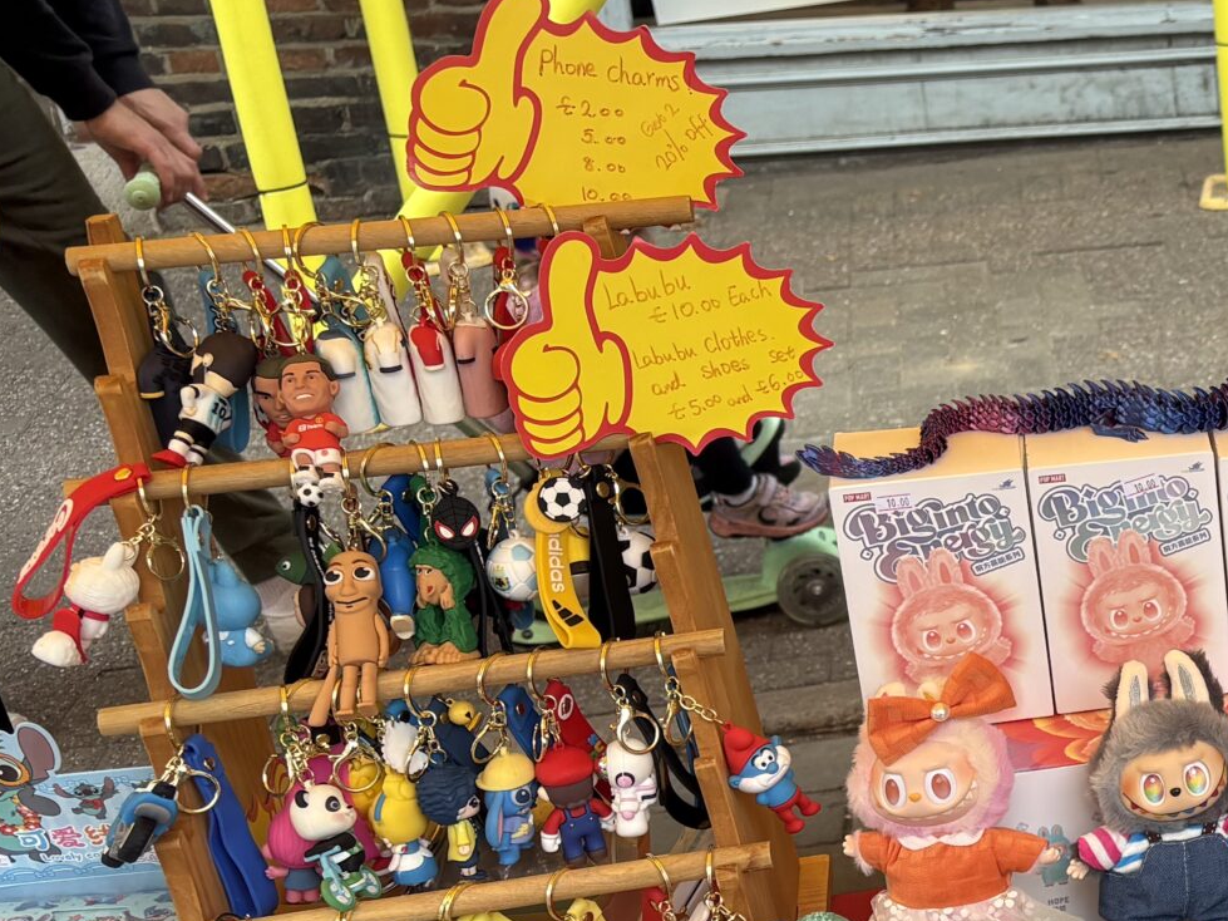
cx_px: 1599
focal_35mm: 68
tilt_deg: -22.9
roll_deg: +0.8
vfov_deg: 21.5
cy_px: 594
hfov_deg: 24.8
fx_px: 2412
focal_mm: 5.96
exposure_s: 1/343
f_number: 1.6
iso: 50
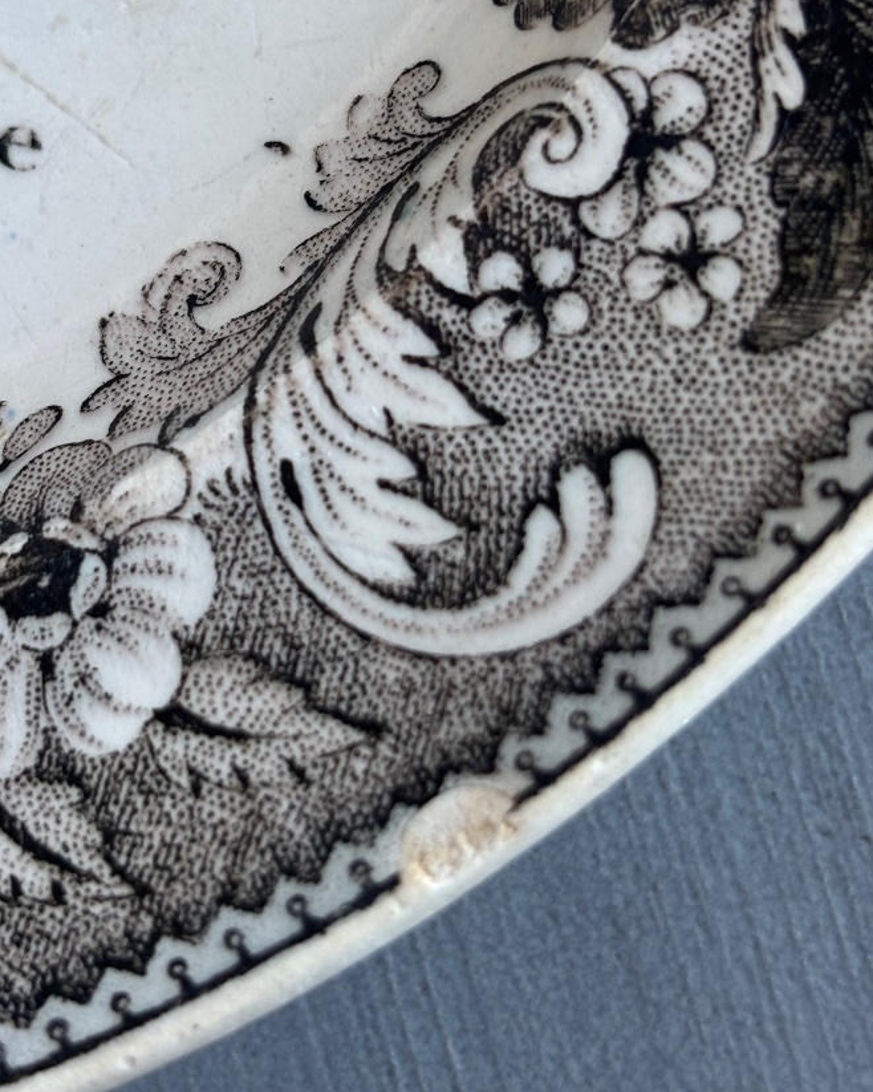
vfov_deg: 25.5
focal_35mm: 74
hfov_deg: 20.6
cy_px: 321
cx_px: 309
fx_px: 2391
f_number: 1.6
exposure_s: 1/60
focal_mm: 5.96
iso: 64
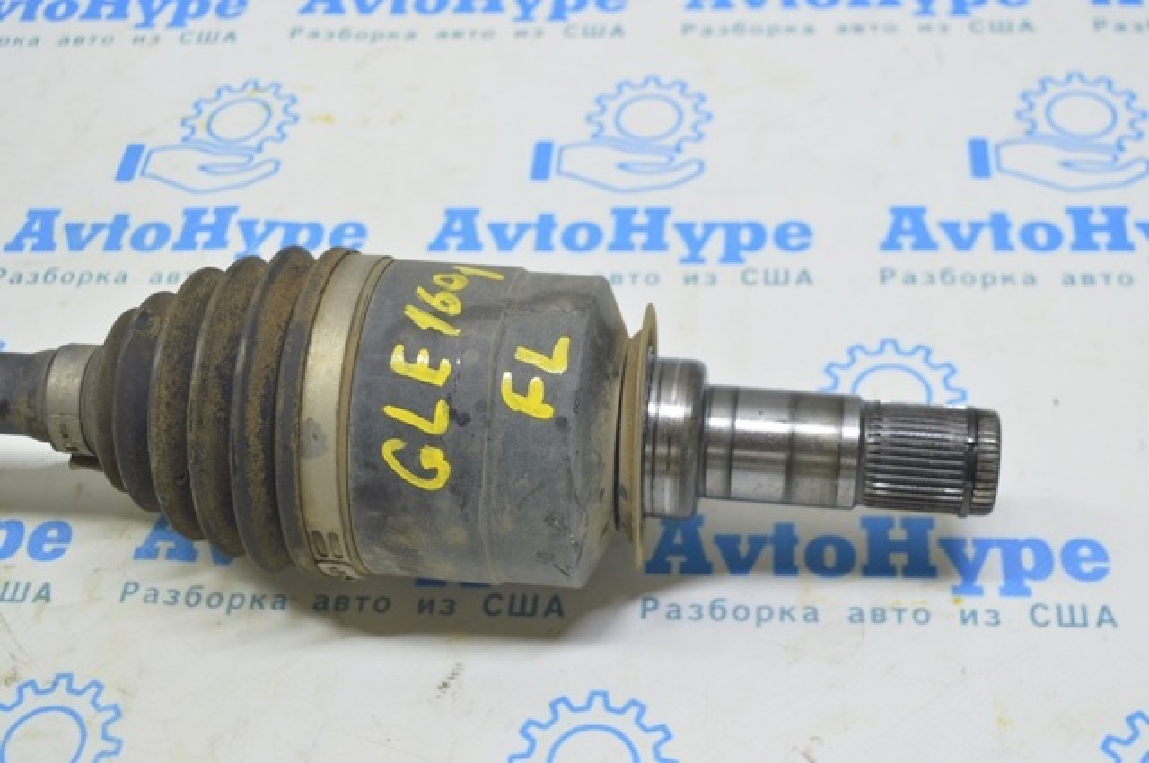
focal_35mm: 52
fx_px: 1673
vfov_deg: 25.7
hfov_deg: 37.9
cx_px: 574
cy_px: 382
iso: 400
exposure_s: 1/20
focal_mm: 35
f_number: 5.6
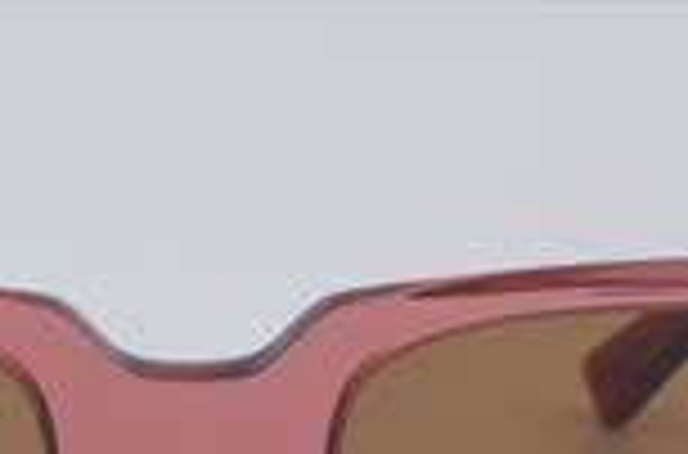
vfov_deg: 6.3
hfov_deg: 9.5
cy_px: 584
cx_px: 180
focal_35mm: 216
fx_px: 4121
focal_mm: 55
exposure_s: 1/4
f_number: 32
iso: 100
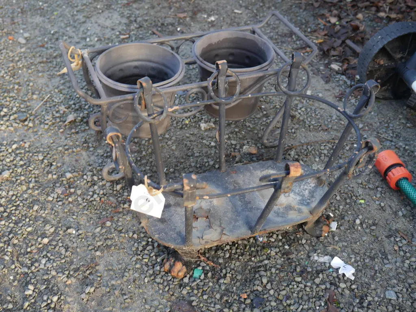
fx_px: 481
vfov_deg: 36.0
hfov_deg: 46.8
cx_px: 208
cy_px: 156
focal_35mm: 40
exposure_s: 1/60
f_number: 4.5
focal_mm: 20
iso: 320
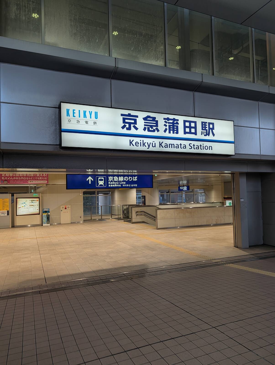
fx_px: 254
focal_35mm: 24
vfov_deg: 71.5
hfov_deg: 56.9
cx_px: 138
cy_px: 182
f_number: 1.68
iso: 27
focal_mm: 6.9
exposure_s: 1/100
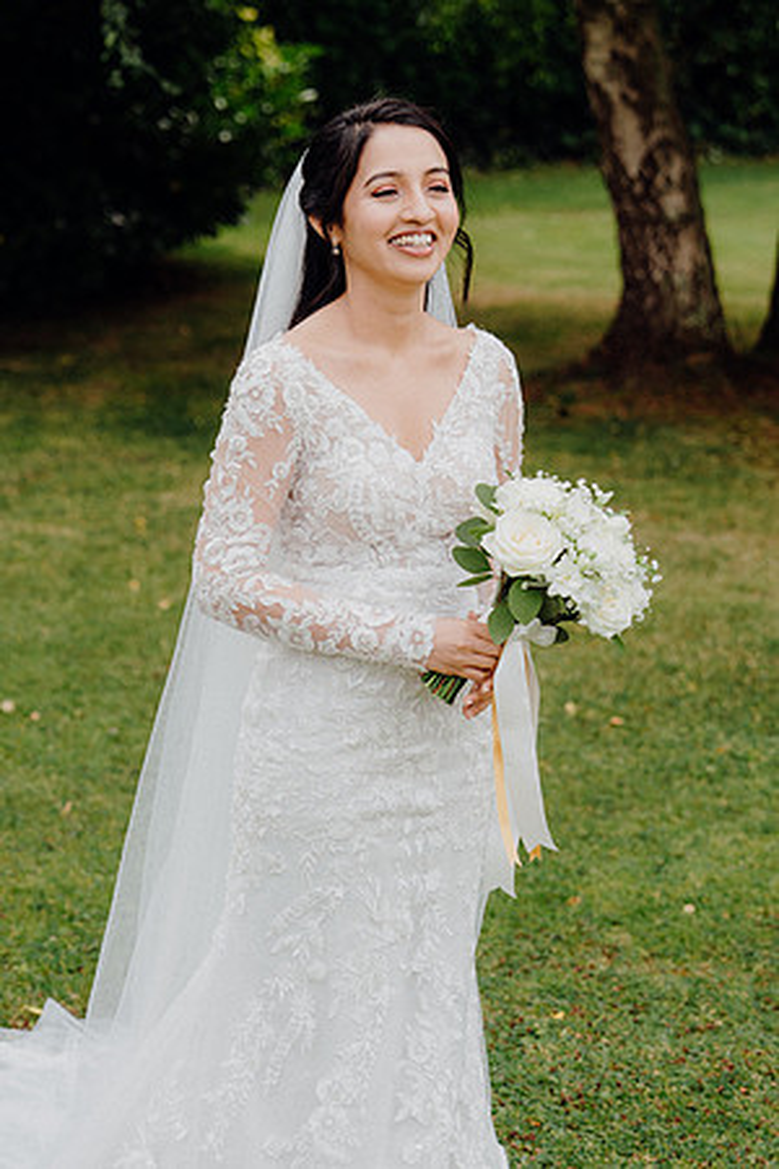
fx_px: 3408
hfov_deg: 13.0
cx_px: 390
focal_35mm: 105
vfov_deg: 19.5
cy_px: 584
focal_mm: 70
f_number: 3.5
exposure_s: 1/1000
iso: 125
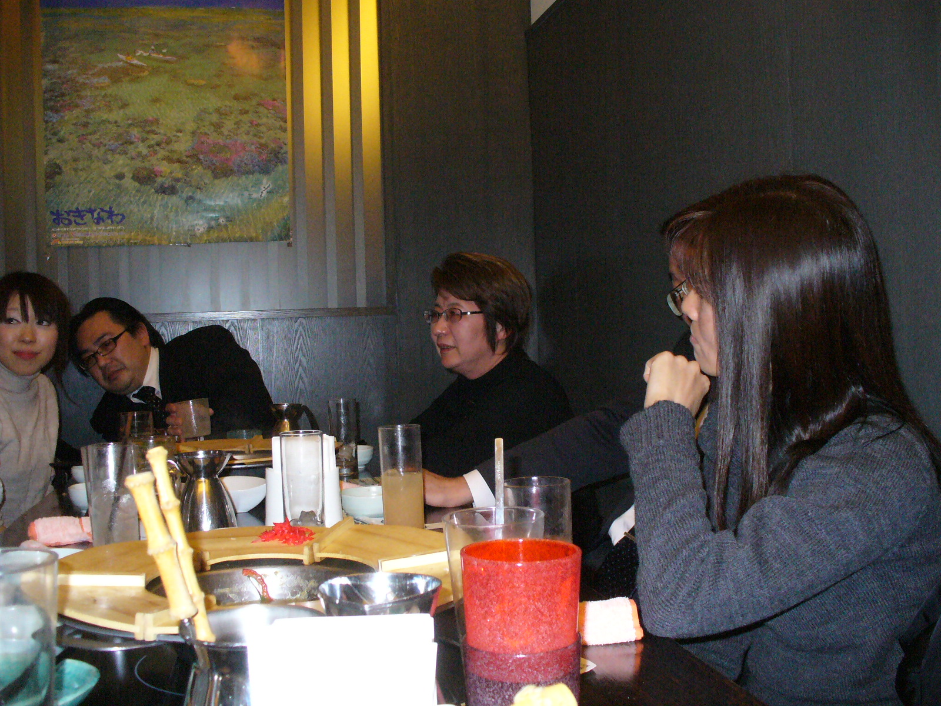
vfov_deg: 38.7
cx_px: 470
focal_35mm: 37
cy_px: 353
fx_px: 1006
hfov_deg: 50.1
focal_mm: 6.1
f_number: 2.8
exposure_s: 1/60
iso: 400
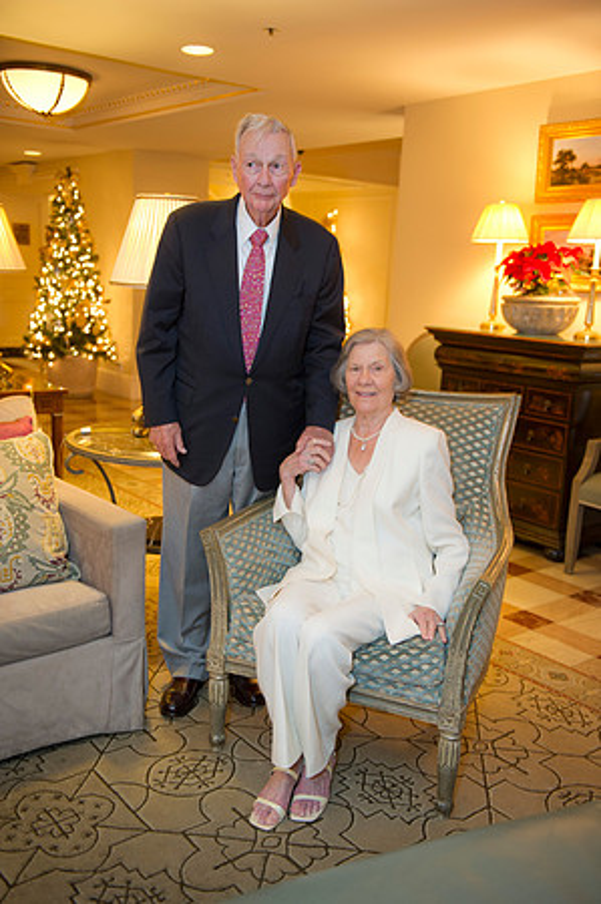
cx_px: 300
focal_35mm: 35
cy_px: 452
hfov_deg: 37.8
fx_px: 878
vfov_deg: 54.5
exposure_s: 1/40
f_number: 2.8
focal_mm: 35
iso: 1250
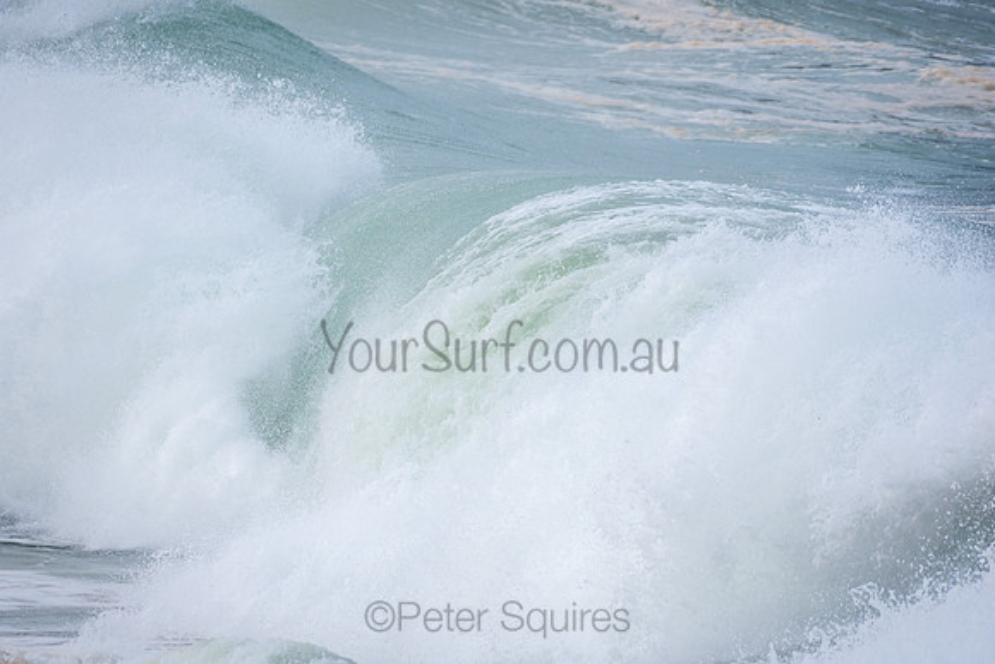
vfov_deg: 1.8
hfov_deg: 2.7
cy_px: 332
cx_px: 498
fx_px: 20733
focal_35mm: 750
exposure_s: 1/1000
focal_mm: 500
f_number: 6.3
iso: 200
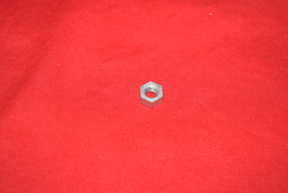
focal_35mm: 60
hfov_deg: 33.4
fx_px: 480
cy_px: 96
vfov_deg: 22.7
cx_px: 144
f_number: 5.6
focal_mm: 40
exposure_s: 1/125
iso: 400
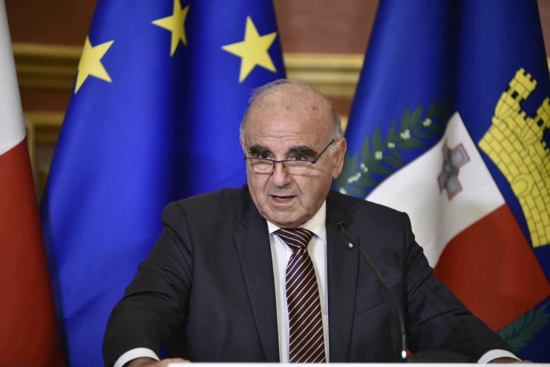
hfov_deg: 10.3
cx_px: 275
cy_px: 184
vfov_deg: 6.9
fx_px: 3056
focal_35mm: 200
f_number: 2.8
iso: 3200
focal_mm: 200
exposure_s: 1/160
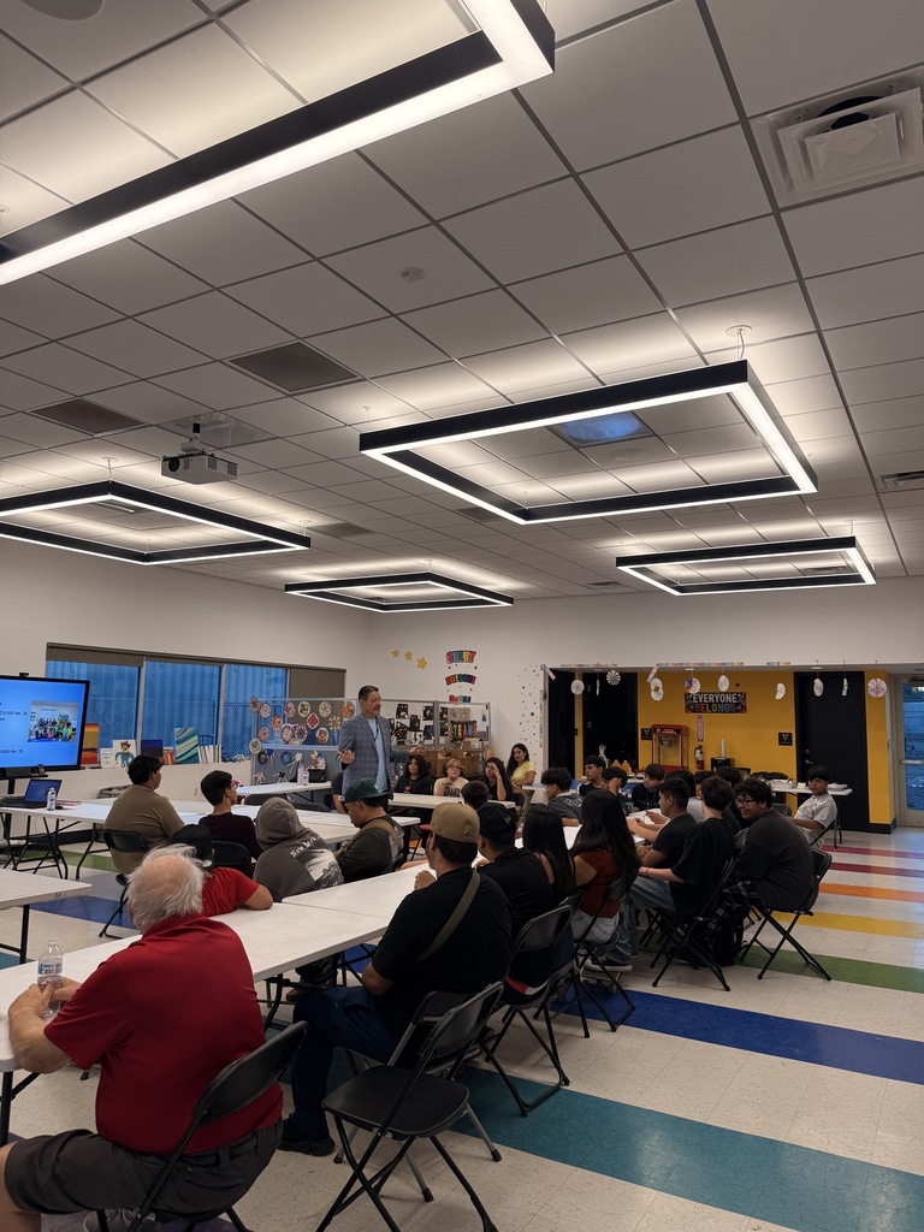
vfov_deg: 71.6
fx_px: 854
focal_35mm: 24
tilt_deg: +6.7
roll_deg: -1.5
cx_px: 462
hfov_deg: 56.8
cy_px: 616
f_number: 1.78
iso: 80
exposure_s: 1/210
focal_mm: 6.76
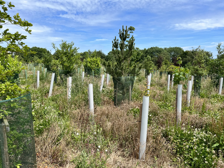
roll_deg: +1.1
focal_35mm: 26
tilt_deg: -8.7
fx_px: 168
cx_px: 112
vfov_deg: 53.1
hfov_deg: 67.3
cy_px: 84
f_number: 1.6
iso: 50
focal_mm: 5.1
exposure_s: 1/2899
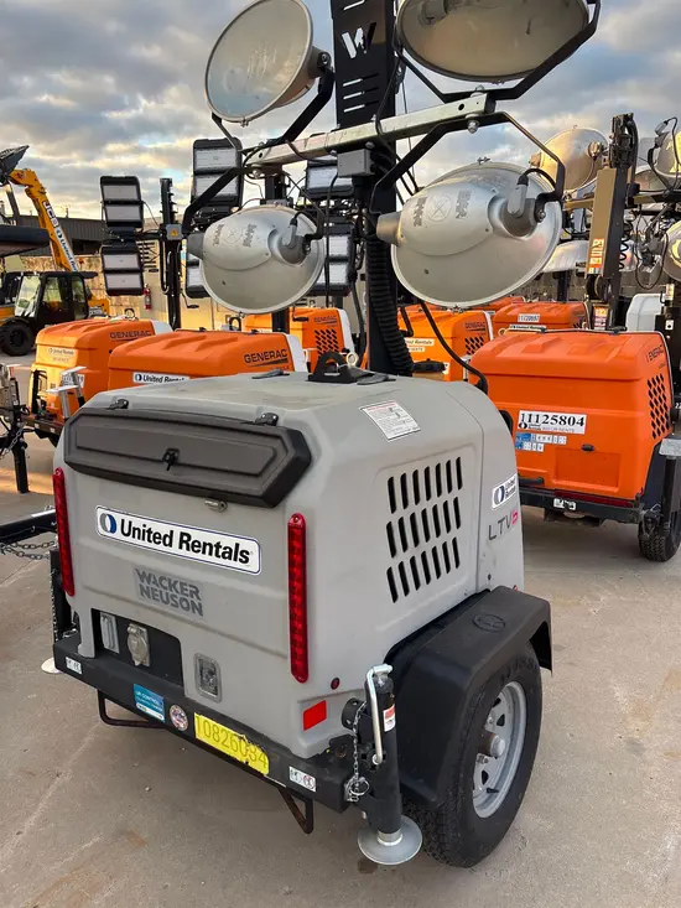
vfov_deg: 67.3
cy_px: 454
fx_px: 682
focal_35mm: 26
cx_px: 340
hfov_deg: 53.1
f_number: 1.6
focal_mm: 5.96
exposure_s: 1/406
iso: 50
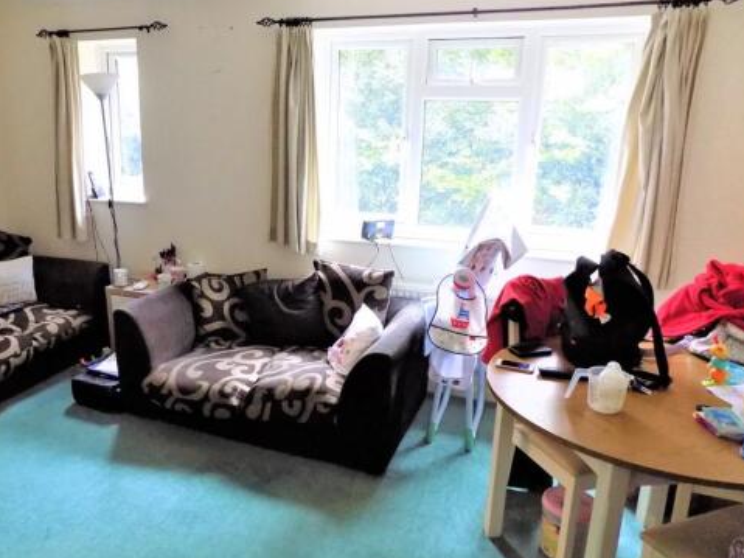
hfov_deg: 62.9
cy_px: 290
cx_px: 301
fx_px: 602
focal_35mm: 28
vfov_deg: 49.7
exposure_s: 1/30
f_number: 3.1
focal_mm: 4
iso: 400
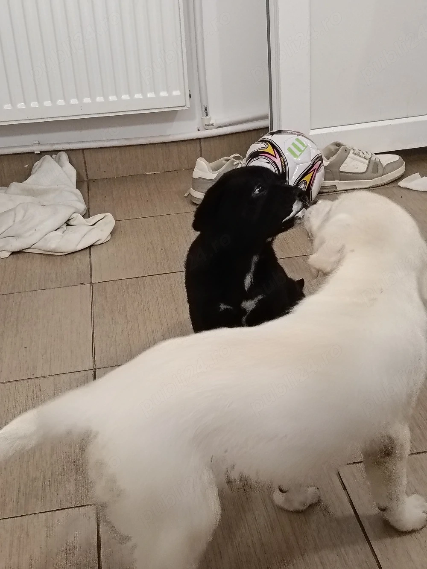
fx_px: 740
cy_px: 284
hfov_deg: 32.2
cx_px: 214
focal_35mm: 45
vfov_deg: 42.1
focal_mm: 3.98
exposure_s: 1/33.3
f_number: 1.8
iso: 640
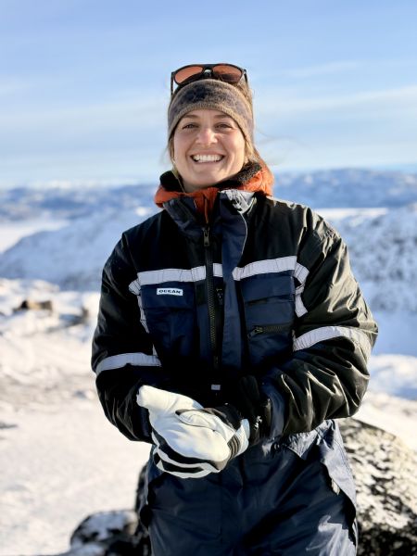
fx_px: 835
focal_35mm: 52
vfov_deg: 36.8
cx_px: 208
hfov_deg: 28.0
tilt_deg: -7.7
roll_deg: +2.8
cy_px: 278
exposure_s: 1/3125
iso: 40
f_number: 1.6
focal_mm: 5.96
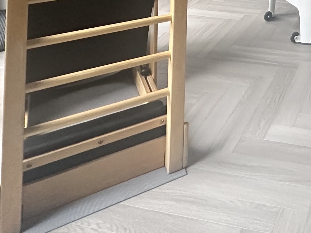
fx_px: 413
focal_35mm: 46
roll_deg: -1.2
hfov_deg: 36.0
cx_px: 330
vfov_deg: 23.1
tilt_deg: +0.4
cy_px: -145
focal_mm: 2.22
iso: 320
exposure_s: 1/60
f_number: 2.2
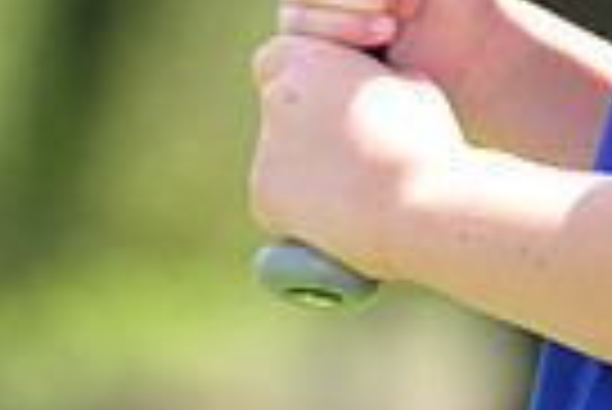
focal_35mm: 851
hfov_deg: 2.4
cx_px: 706
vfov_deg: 1.6
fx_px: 14482
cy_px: -464
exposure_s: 1/320
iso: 200
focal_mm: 200
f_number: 4.5
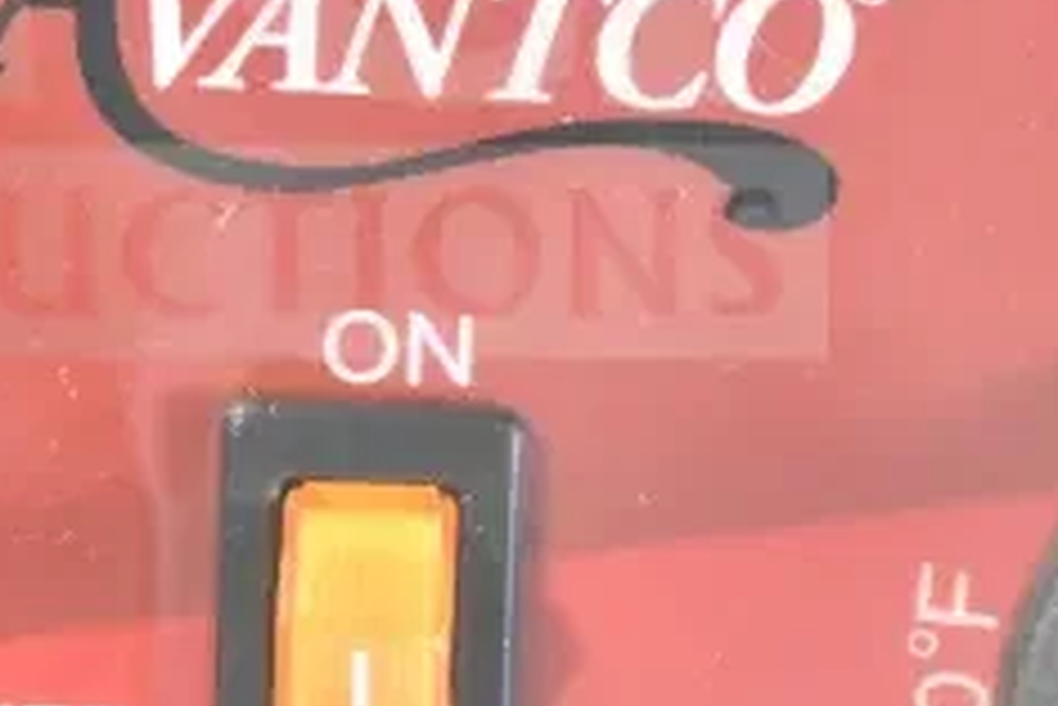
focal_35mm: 214
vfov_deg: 6.4
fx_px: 6302
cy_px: 2
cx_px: 320
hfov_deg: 9.6
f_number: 5.6
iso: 10000
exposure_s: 1/100
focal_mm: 55
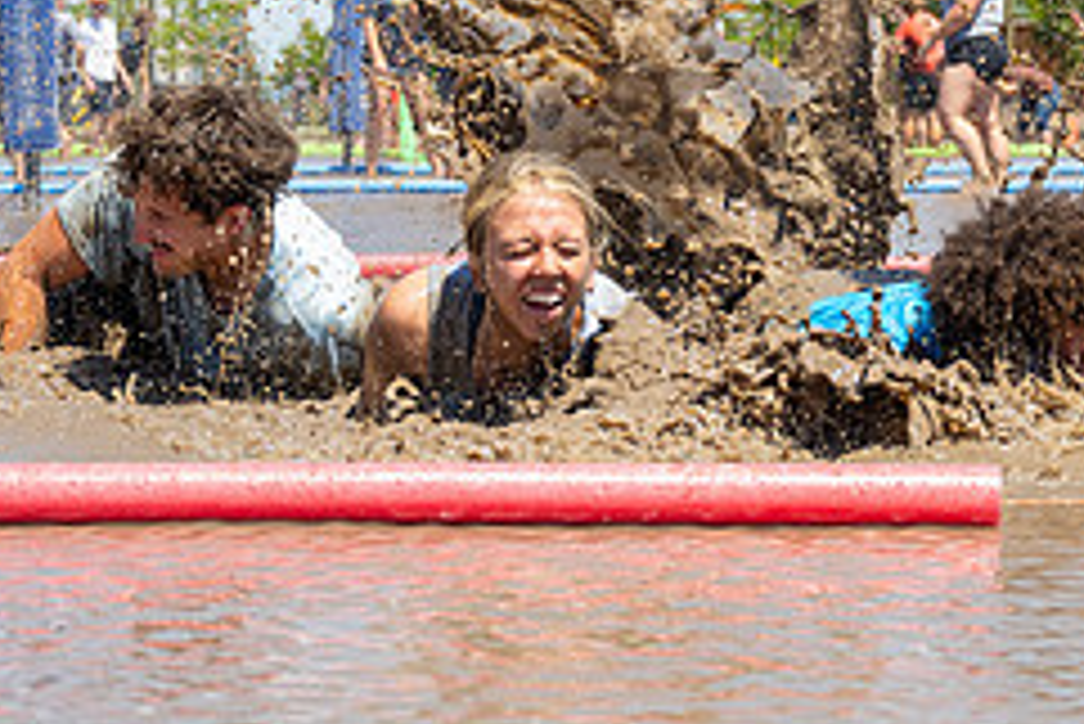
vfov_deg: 12.0
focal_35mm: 113
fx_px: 3404
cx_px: 826
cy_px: 44
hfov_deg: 18.0
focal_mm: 42
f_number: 4
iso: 320
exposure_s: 1/2000
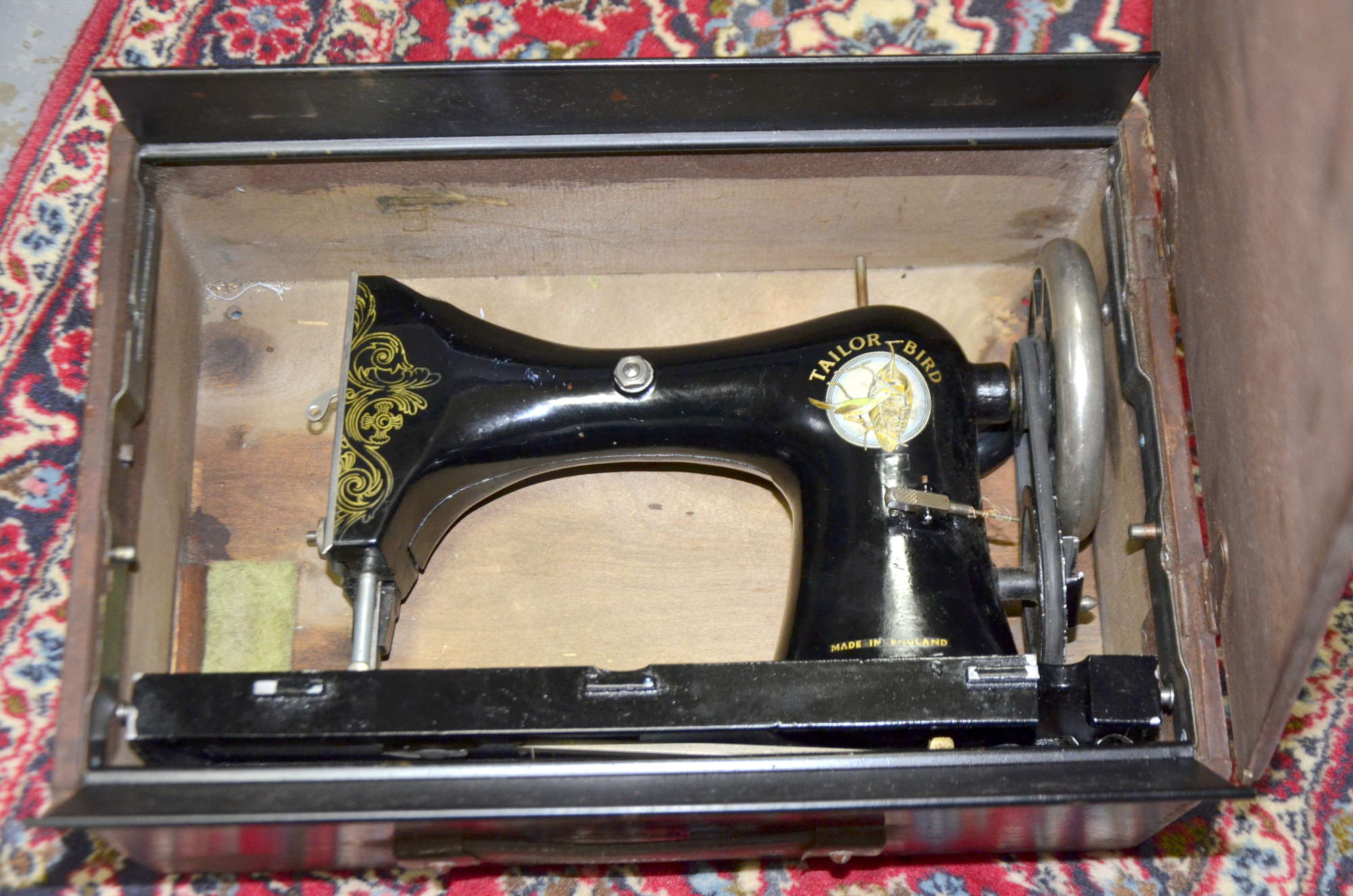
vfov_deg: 25.6
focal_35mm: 52
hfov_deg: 37.9
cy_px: 448
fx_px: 1969
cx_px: 676
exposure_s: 1/60
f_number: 4.5
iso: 800
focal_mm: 35
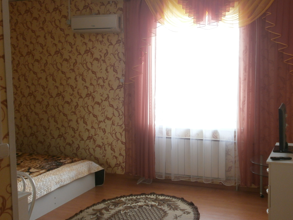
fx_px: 347
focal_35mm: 41
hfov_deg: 45.5
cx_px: 178
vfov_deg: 35.1
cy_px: 107
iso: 125
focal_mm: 5.8
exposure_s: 1/30
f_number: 3.1
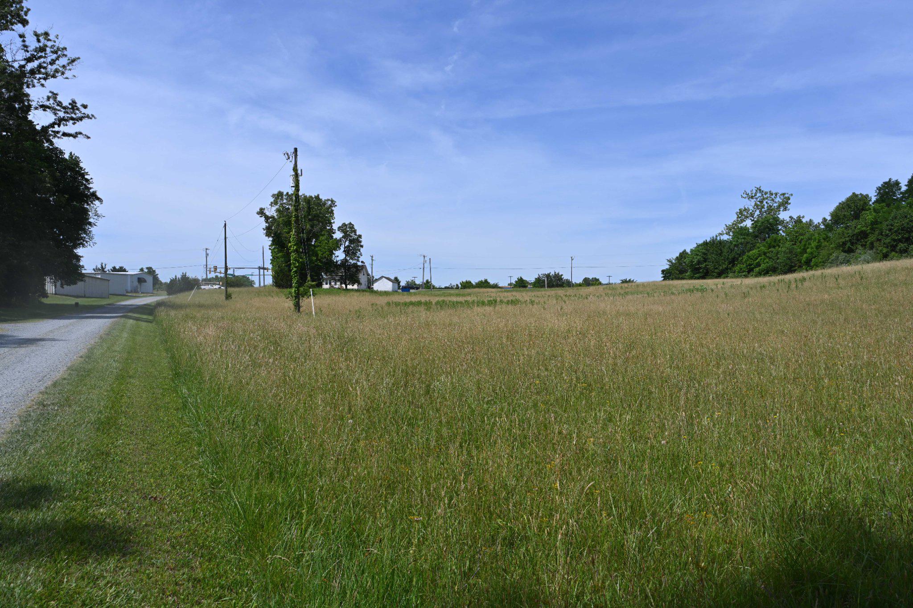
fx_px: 710
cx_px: 456
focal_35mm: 28
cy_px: 304
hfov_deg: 65.5
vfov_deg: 46.4
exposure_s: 1/400
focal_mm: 28
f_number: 7.1
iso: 100
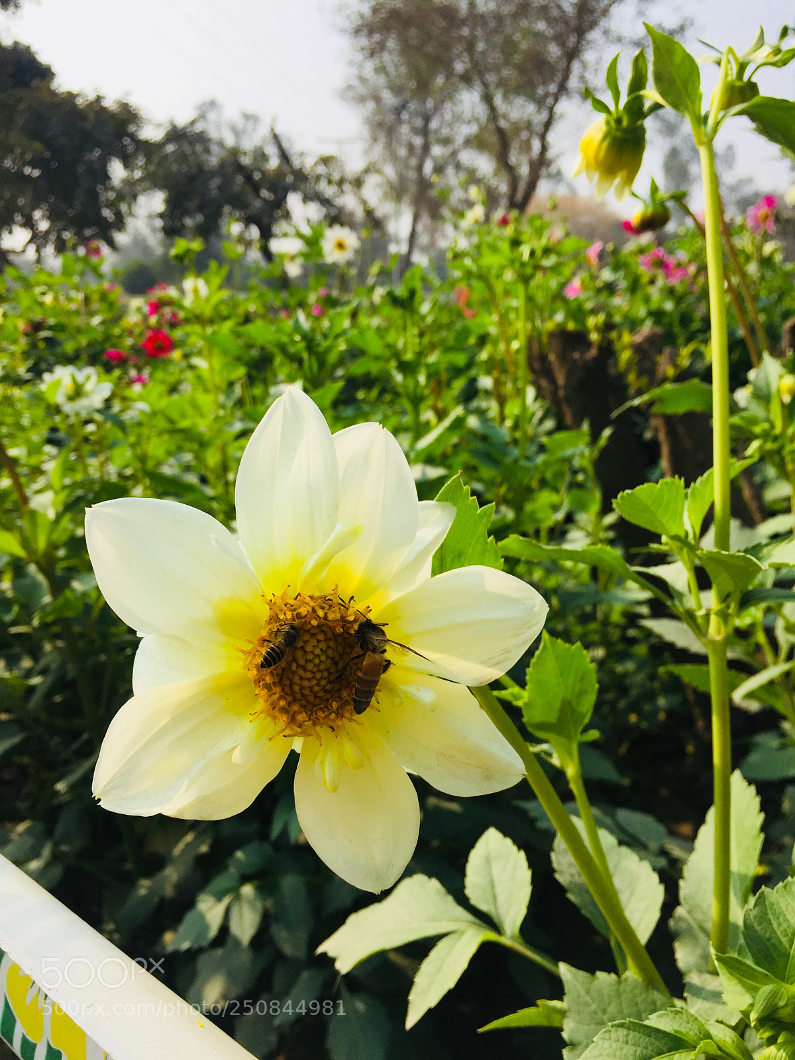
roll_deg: +0.9
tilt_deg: -13.9
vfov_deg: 61.7
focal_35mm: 29
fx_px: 888
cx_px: 398
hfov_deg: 48.2
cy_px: 530
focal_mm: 4.15
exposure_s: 1/1883
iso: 32
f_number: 2.2
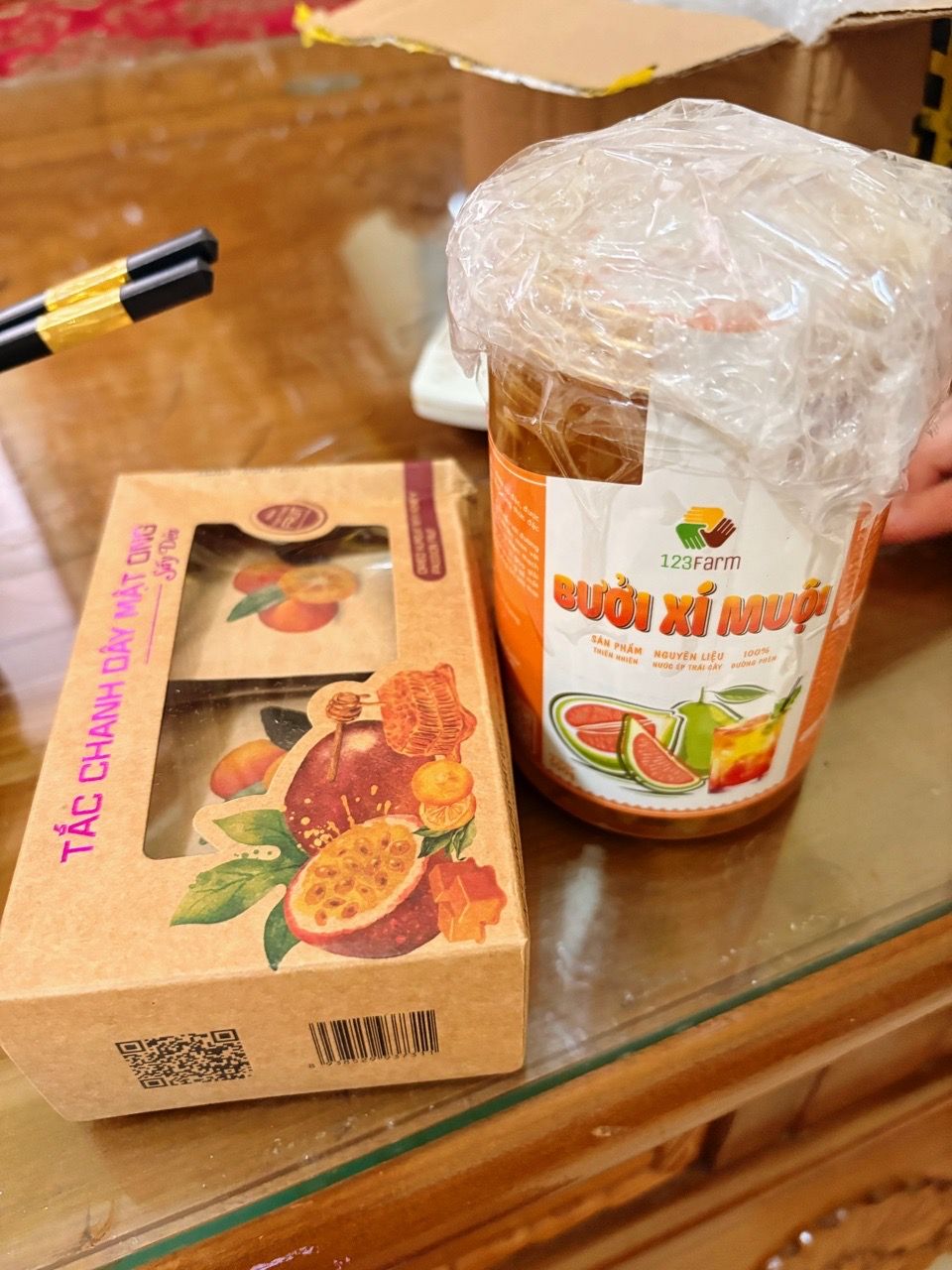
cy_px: 635
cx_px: 476
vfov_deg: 67.3
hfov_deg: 53.1
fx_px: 953
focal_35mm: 26
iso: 400
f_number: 1.6
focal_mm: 5.96
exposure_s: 1/33
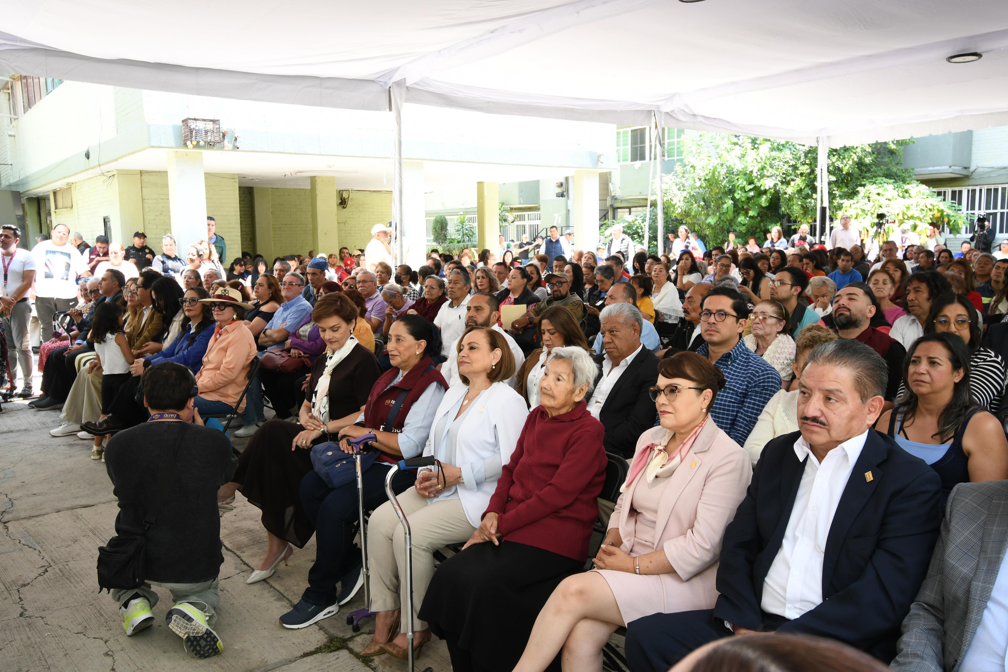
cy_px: 336
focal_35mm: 30
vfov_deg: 43.6
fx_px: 840
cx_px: 504
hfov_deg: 61.9
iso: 500
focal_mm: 20
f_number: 5.6
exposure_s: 1/100
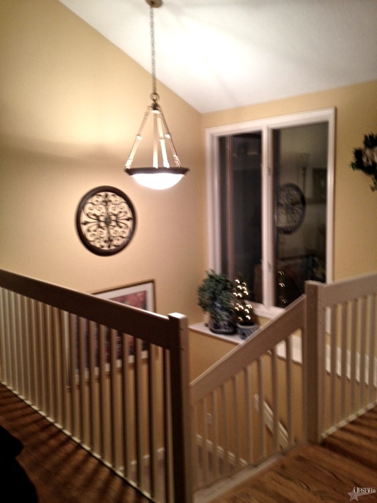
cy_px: 252
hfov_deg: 40.7
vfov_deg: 52.6
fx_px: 508
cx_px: 188
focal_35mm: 35
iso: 80
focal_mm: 4.28
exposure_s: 1/20
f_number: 2.4
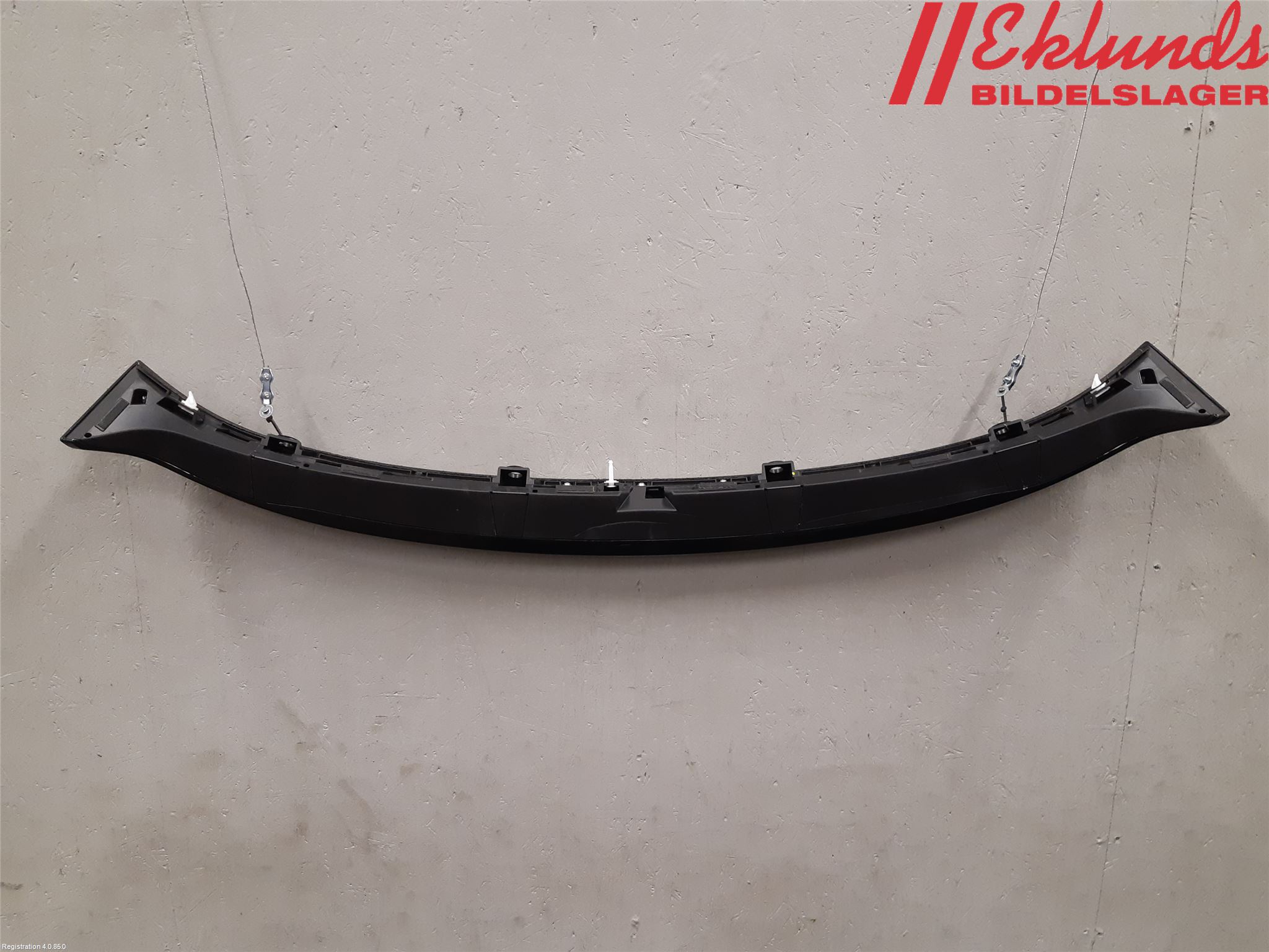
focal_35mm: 26
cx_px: 634
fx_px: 953
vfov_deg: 53.1
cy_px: 476
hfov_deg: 67.3
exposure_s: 1/50
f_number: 1.7
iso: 160
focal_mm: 3.93
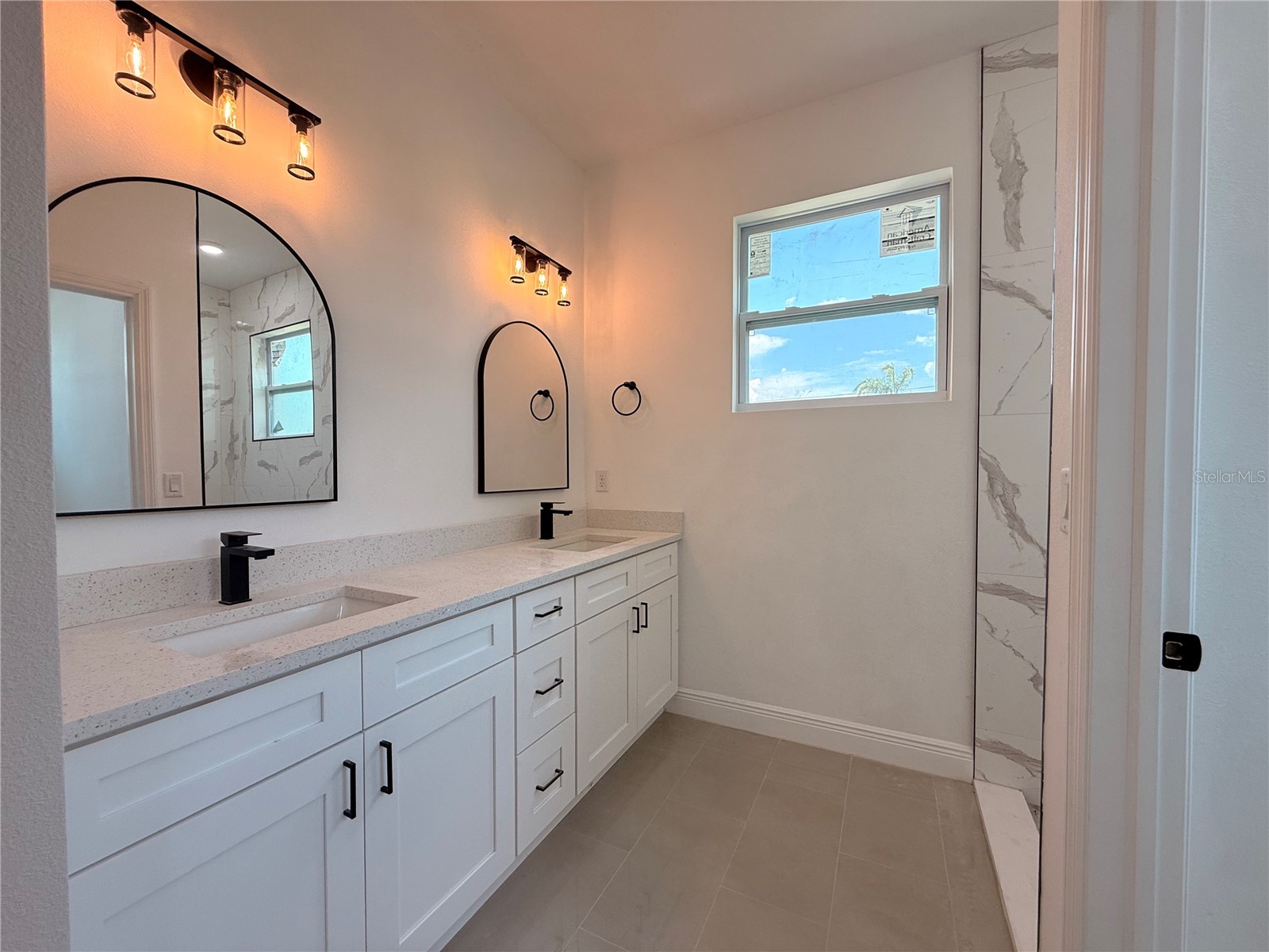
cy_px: 476
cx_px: 634
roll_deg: -0.3
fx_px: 513
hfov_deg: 102.1
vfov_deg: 85.7
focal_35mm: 14
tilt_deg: -1.2
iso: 64
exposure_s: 1/195
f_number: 2.2
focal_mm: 2.22
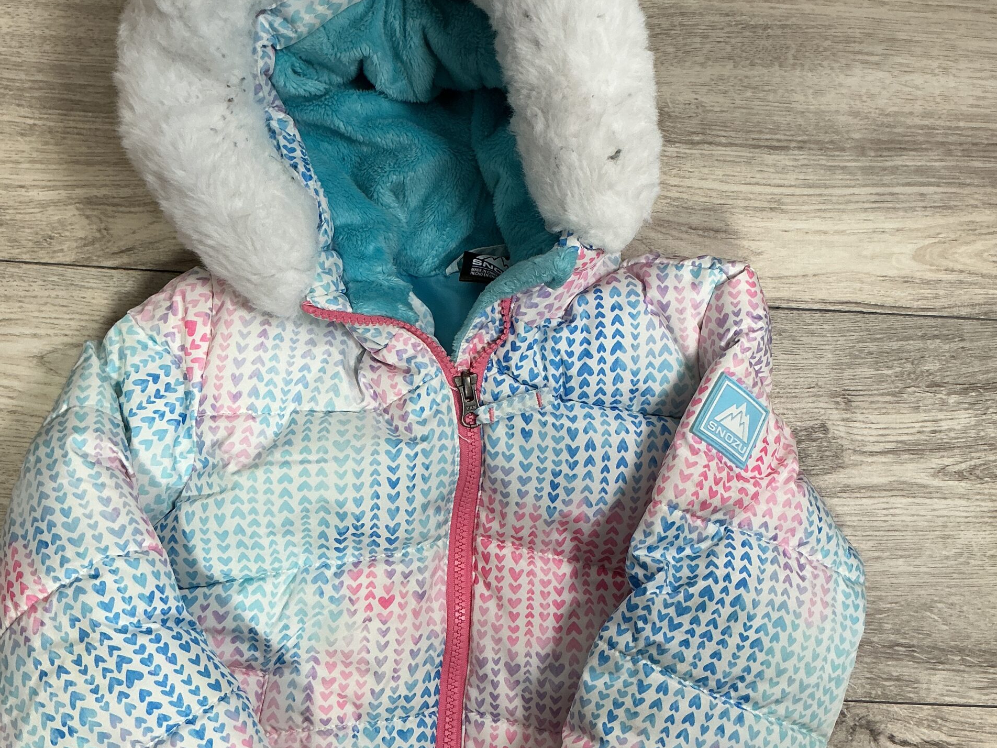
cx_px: 502
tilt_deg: -83.5
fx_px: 1123
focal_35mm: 39
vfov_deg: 36.8
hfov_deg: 47.9
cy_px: 424
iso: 64
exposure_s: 1/100
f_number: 1.8
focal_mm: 3
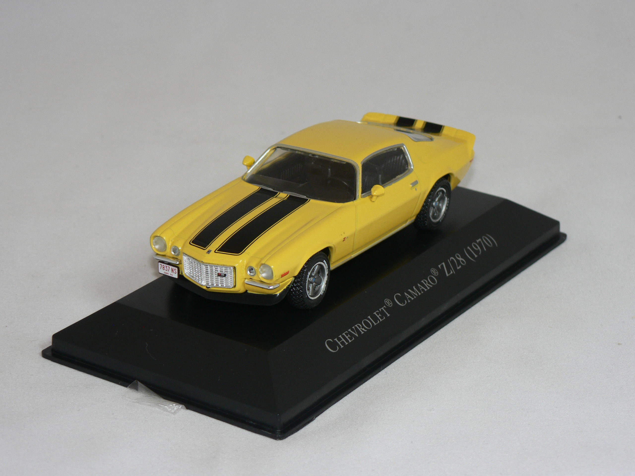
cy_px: 238
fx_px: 2000
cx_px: 318
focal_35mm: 109
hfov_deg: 18.0
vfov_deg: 13.6
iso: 80
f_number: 3.2
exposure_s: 1/60
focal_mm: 18.2
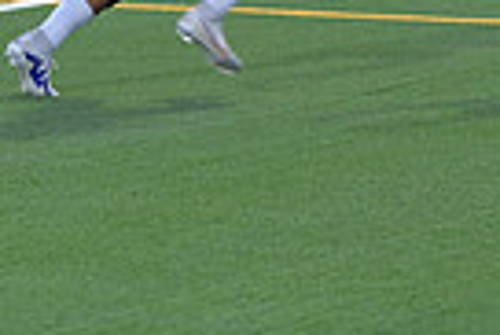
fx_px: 5923
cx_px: 625
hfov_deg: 4.8
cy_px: -304
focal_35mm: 426
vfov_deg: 3.2
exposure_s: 1/500
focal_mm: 100
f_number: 2.8
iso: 800
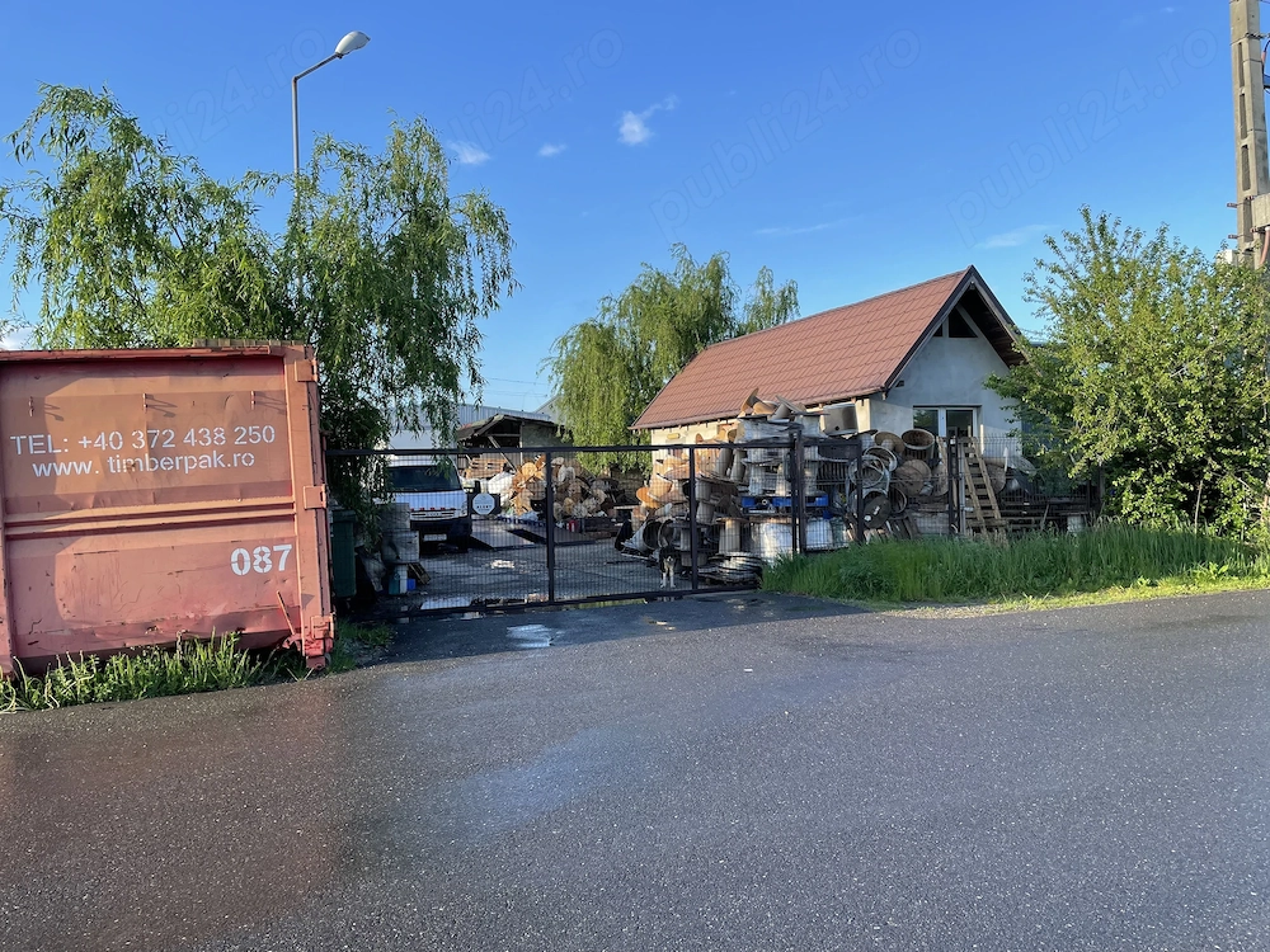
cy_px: 476
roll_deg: +1.9
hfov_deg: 67.3
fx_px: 954
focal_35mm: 26
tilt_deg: +0.2
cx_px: 635
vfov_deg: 53.1
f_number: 1.6
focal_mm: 4.2
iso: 32
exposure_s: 1/882
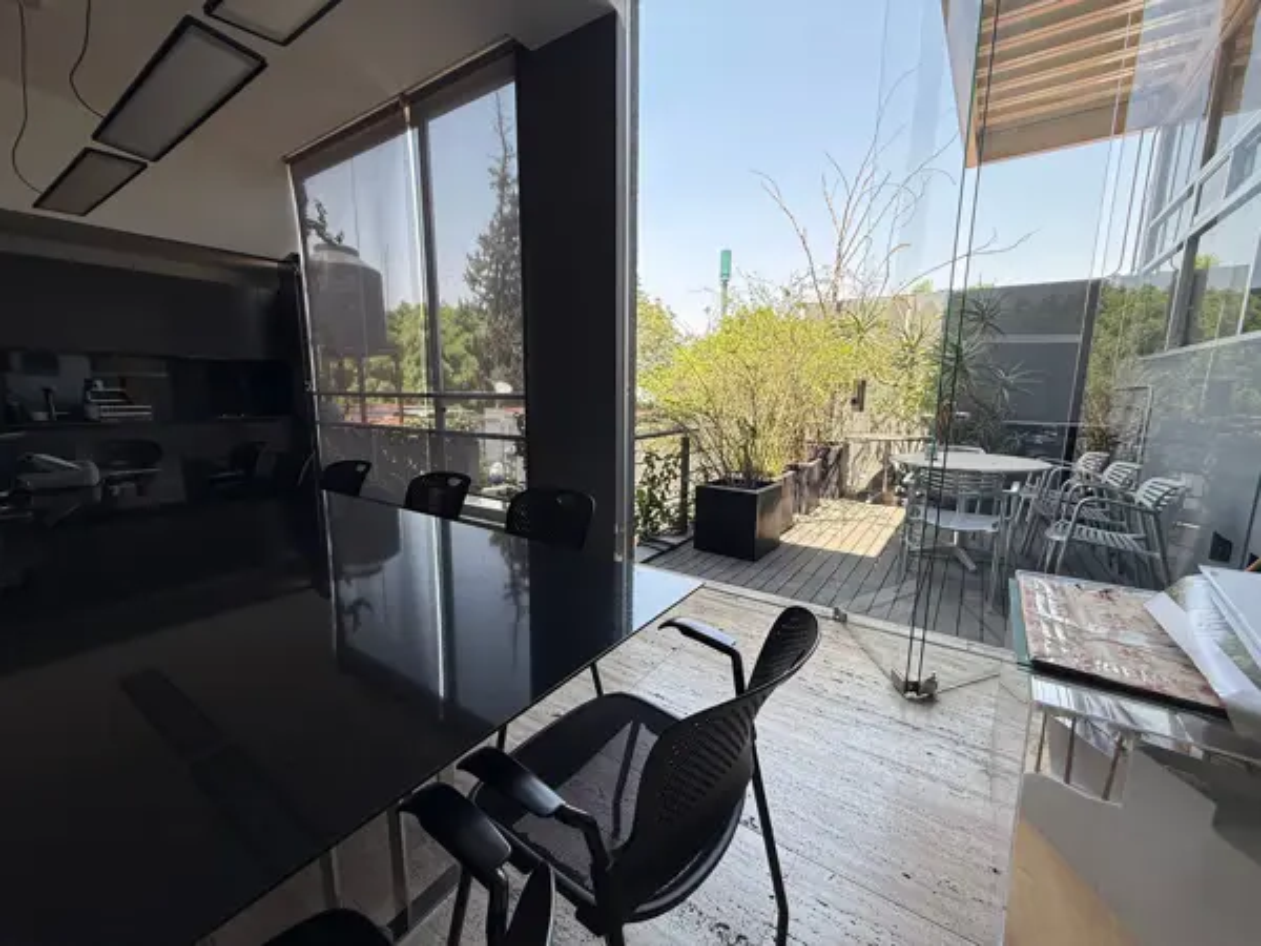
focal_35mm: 14
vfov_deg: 85.7
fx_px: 510
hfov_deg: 102.1
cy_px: 473
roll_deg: -0.5
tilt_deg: -8.9
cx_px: 630
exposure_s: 1/181
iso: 50
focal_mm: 2.22
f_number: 2.2
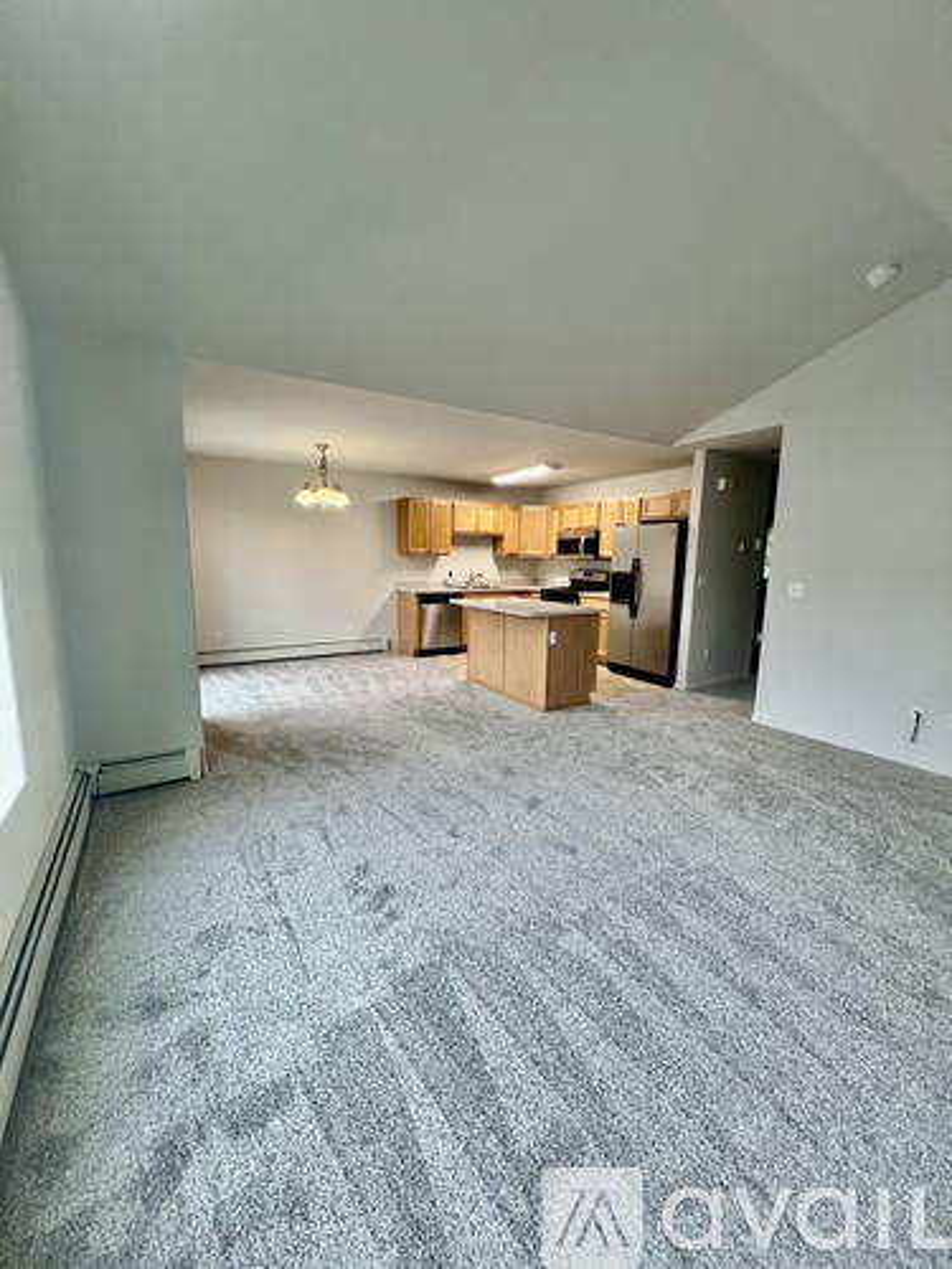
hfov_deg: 89.9
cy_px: 634
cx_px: 476
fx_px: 477
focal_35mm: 13
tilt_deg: -8.7
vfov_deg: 106.2
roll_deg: -0.6
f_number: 1.8
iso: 200
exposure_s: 1/120
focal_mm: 1.57
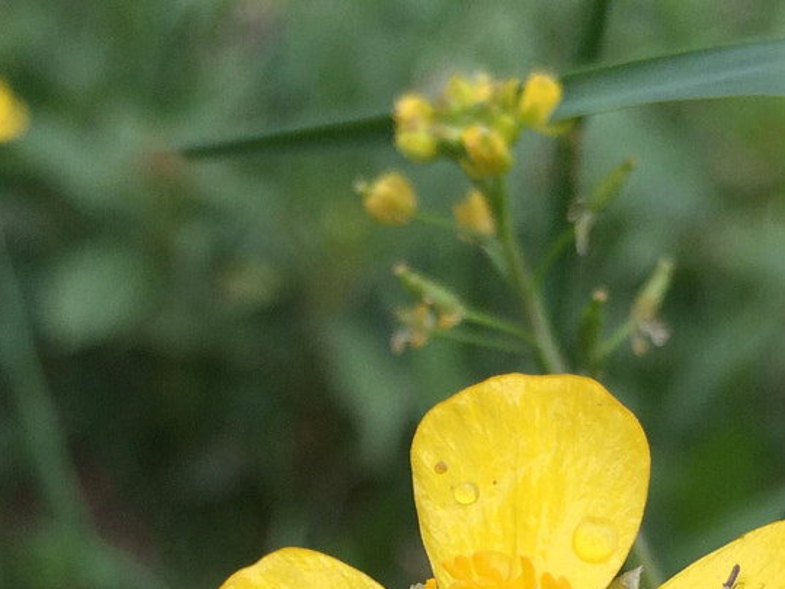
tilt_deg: -60.2
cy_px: 652
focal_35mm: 86
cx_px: 432
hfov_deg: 22.7
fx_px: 1950
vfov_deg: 16.6
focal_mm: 4.15
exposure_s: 1/608
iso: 32
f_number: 2.2
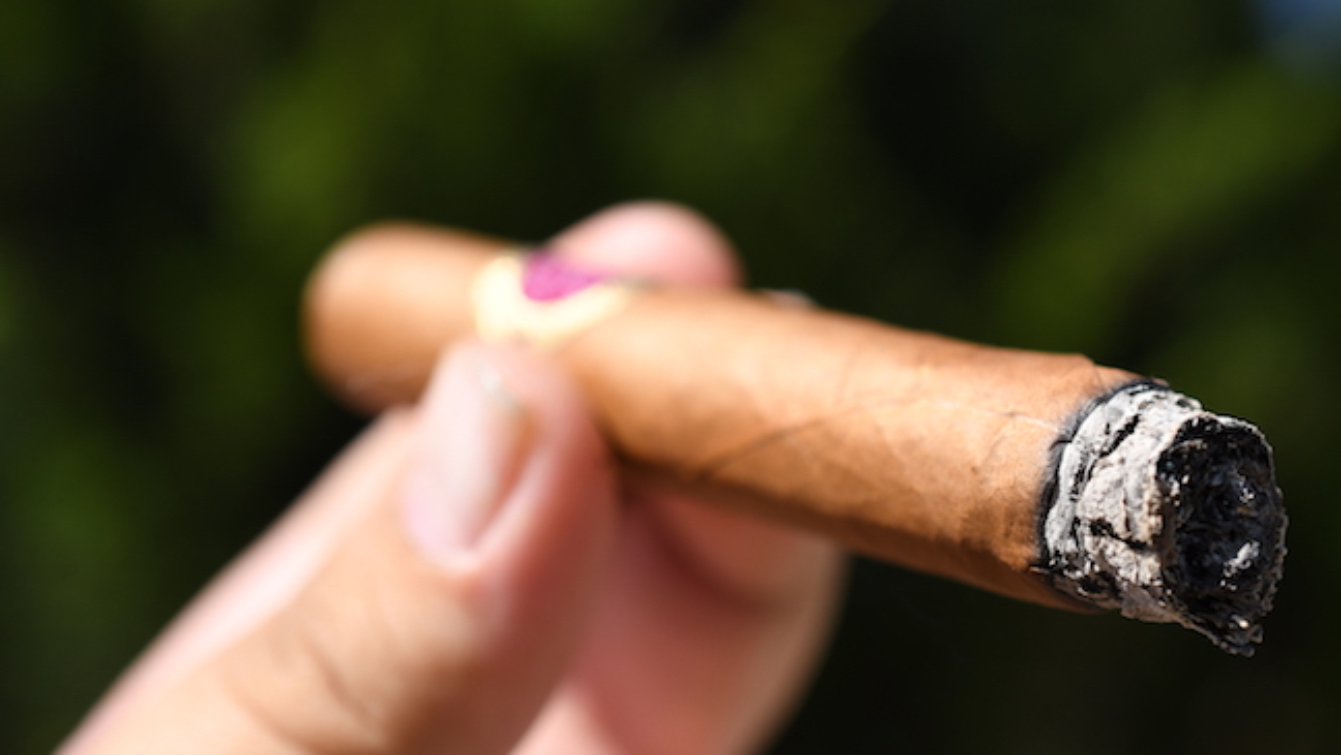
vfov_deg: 18.8
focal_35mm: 64
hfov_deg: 32.8
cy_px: 339
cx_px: 679
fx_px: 2276
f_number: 5.6
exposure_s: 1/1600
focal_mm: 40
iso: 250
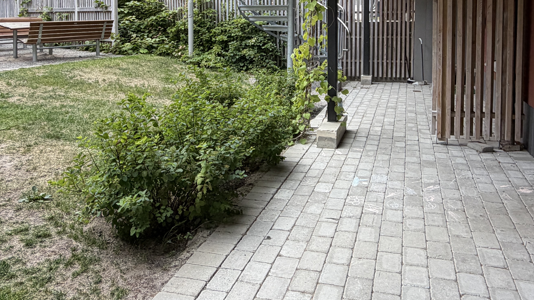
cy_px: 46
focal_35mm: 33
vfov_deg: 34.2
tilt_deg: -3.8
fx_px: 467
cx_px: 266
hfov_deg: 59.5
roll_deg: +0.4
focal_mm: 2.22
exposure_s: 1/121
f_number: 2.2
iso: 80
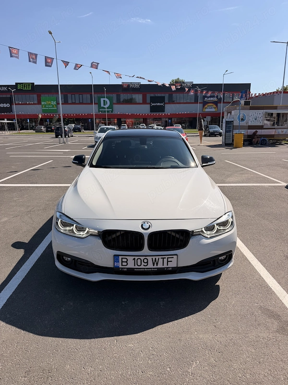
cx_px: 144
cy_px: 192
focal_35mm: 24
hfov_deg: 56.8
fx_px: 266
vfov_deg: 71.6
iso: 80
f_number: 1.78
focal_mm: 6.76
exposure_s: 1/8130
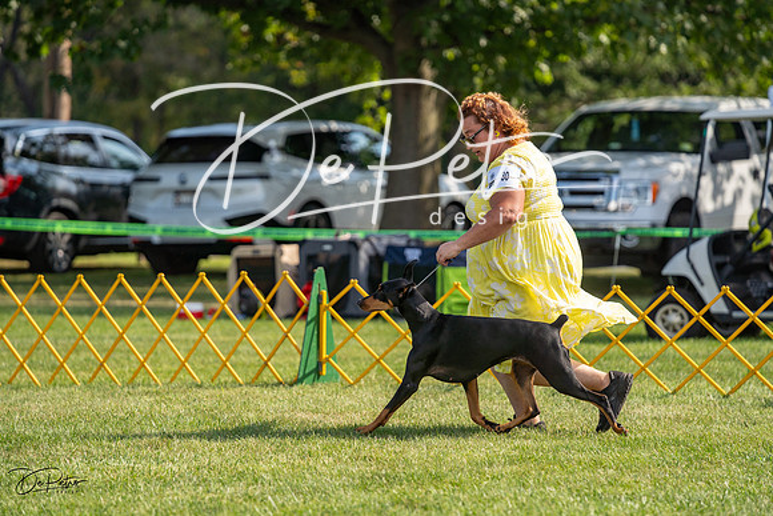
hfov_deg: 10.5
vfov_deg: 7.0
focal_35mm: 195
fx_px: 4188
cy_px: 258
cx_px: 386
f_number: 3.5
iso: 200
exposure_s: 1/1600
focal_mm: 195
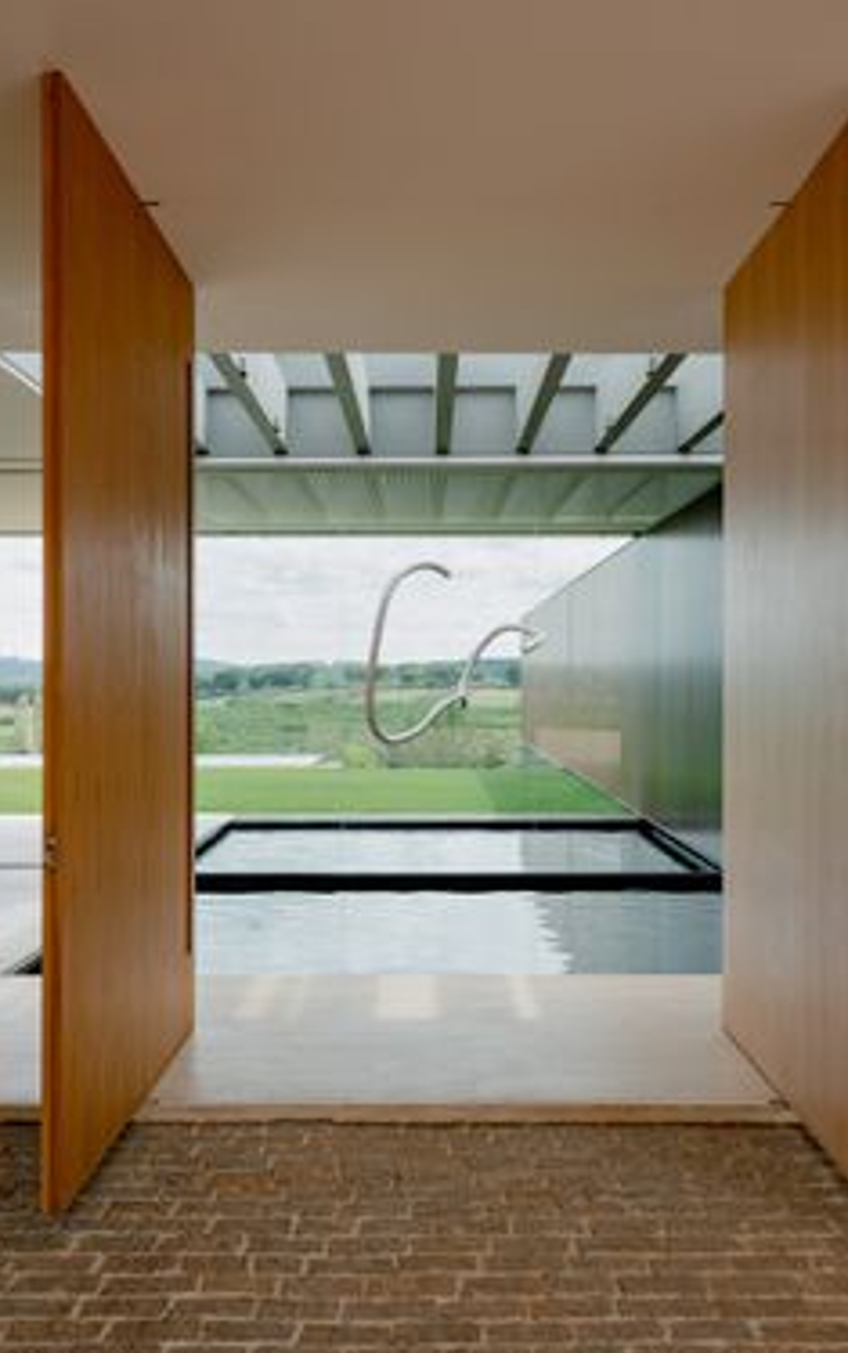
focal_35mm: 40
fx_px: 1476
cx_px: 446
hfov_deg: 32.0
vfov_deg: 49.2
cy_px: 684
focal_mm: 46.5
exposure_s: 1/60
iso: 200
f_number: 9
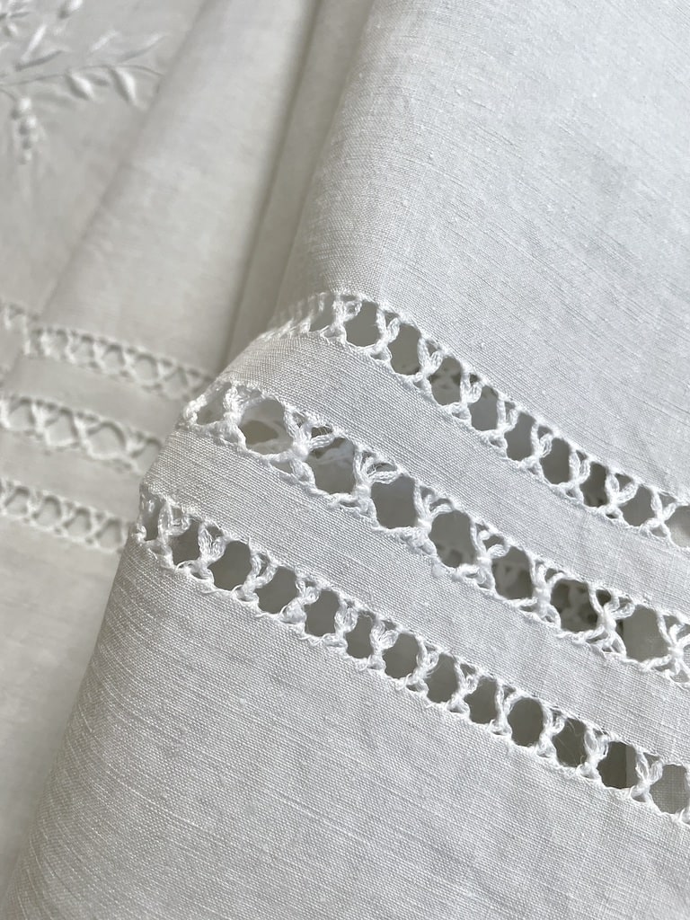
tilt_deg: -61.9
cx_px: 345
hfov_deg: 53.1
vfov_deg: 67.3
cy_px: 460
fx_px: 691
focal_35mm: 26
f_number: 1.6
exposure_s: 1/100
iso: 100
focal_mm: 4.2
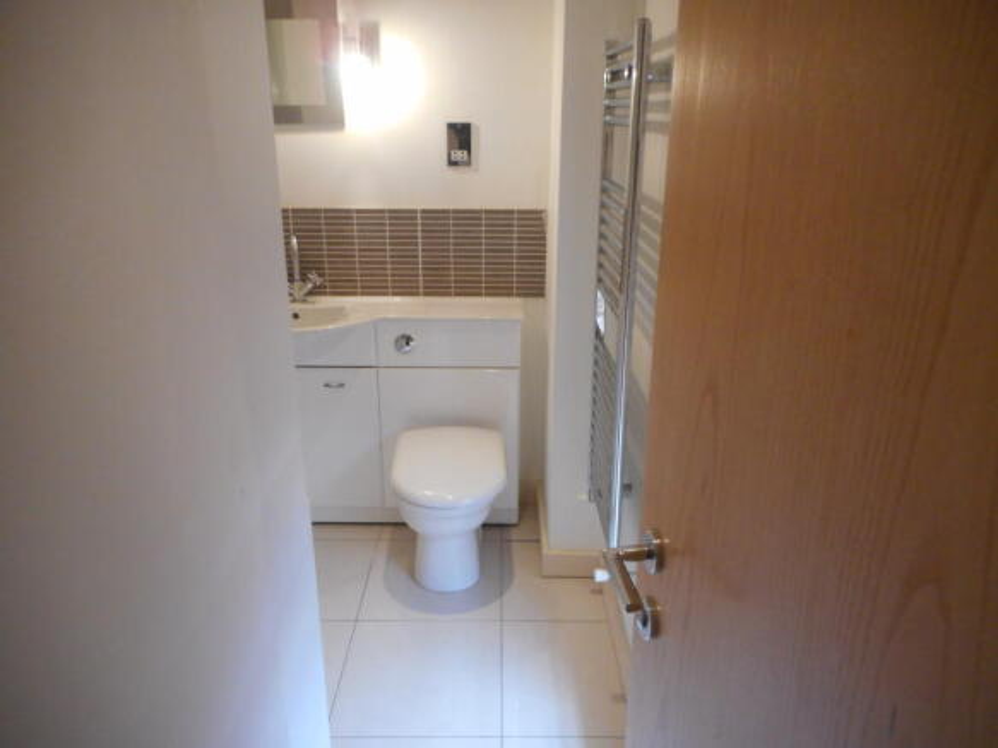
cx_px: 499
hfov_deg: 69.4
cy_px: 374
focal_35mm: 25
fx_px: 721
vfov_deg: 54.9
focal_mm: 4.5
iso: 400
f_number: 3.7
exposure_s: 1/20
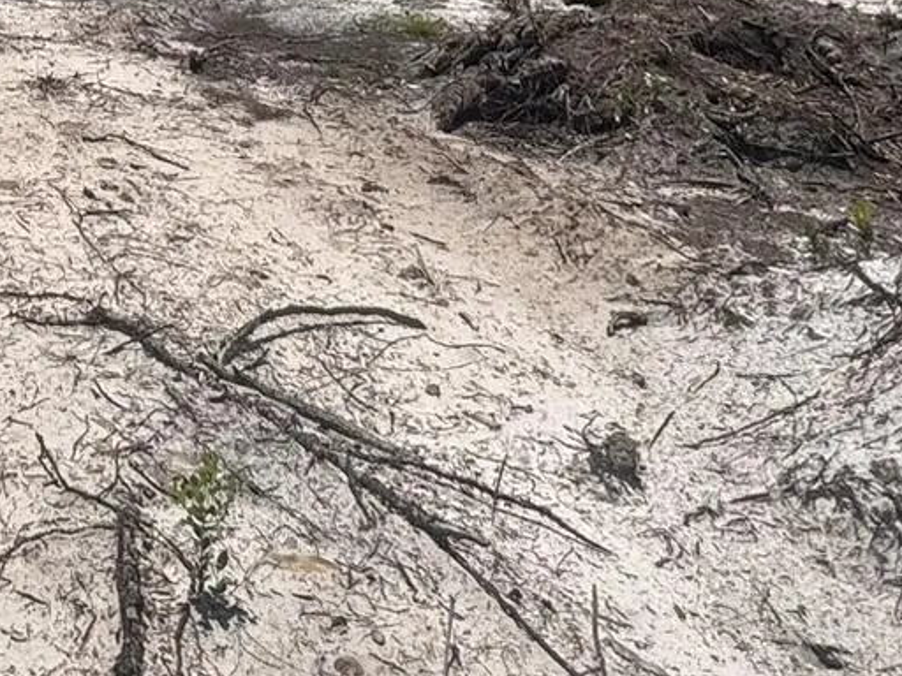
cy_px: -306
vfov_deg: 22.1
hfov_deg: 32.1
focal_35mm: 56
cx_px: 41
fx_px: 1459
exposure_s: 1/3106
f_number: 2.2
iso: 50
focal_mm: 2.22
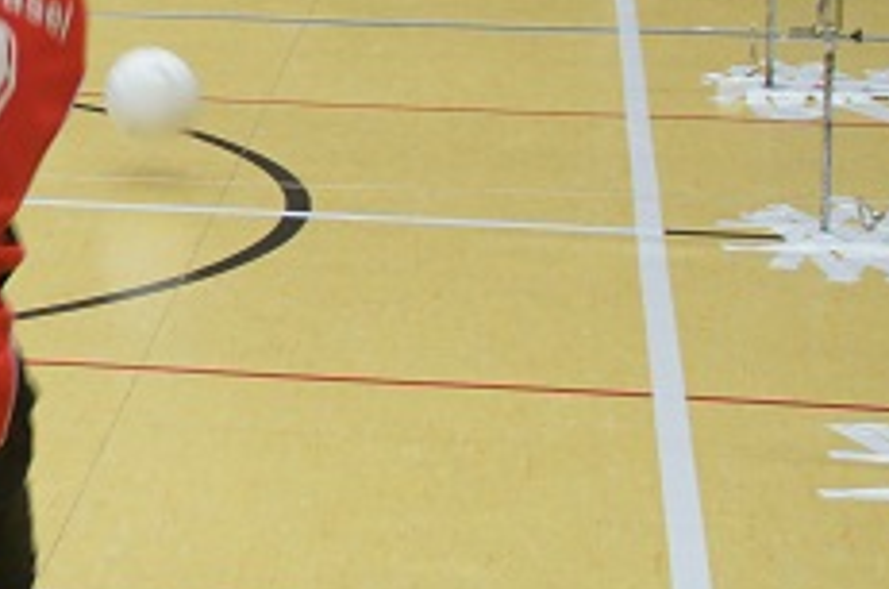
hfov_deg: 12.5
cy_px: -27
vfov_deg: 8.7
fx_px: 3844
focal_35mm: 156
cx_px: -439
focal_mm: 30
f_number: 4
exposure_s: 1/50
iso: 800
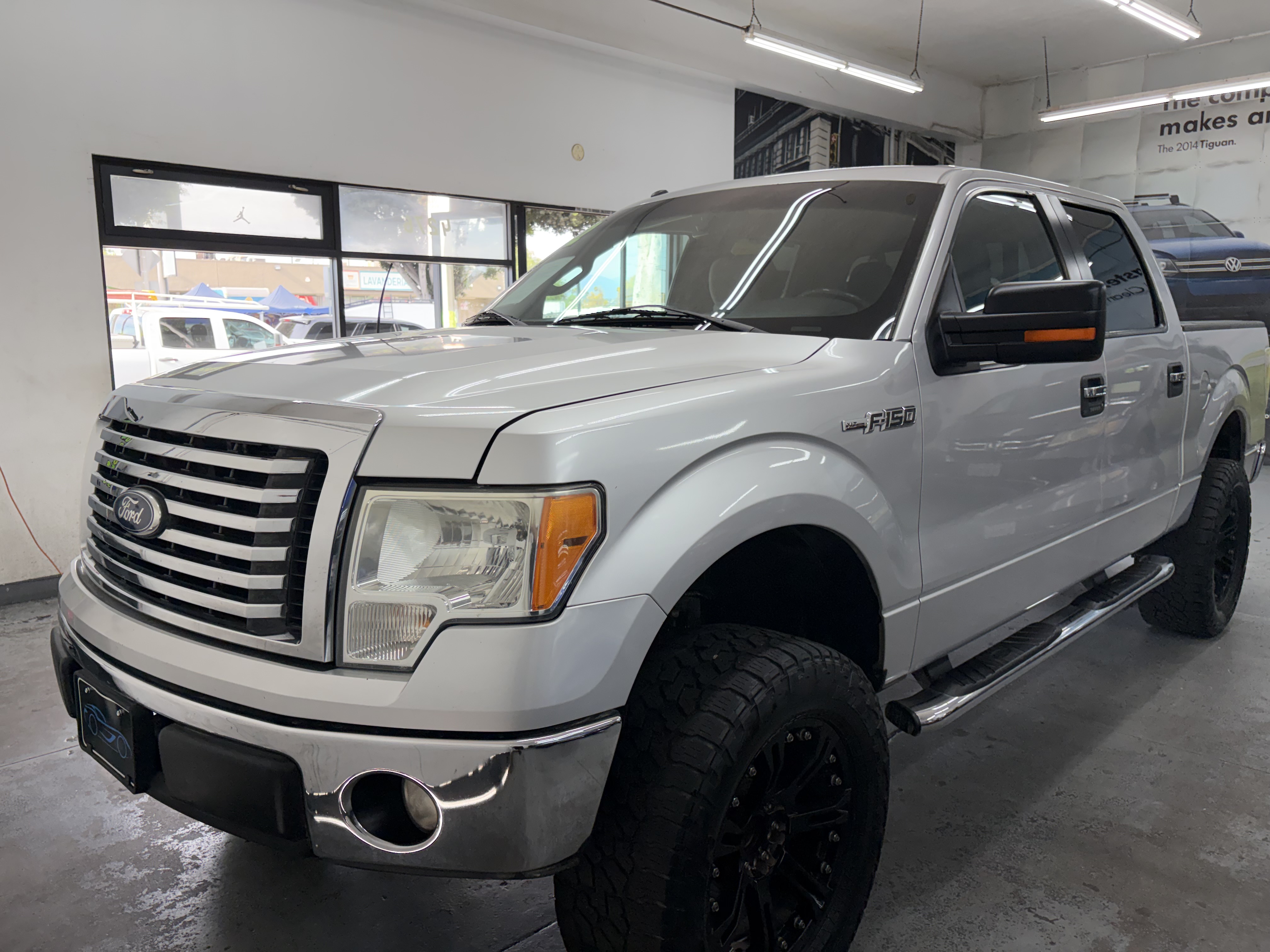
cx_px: 635
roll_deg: +0.4
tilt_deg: -8.6
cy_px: 476
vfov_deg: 53.1
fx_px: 954
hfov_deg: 67.3
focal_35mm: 26
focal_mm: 5.96
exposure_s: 1/231
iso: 100
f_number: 1.6
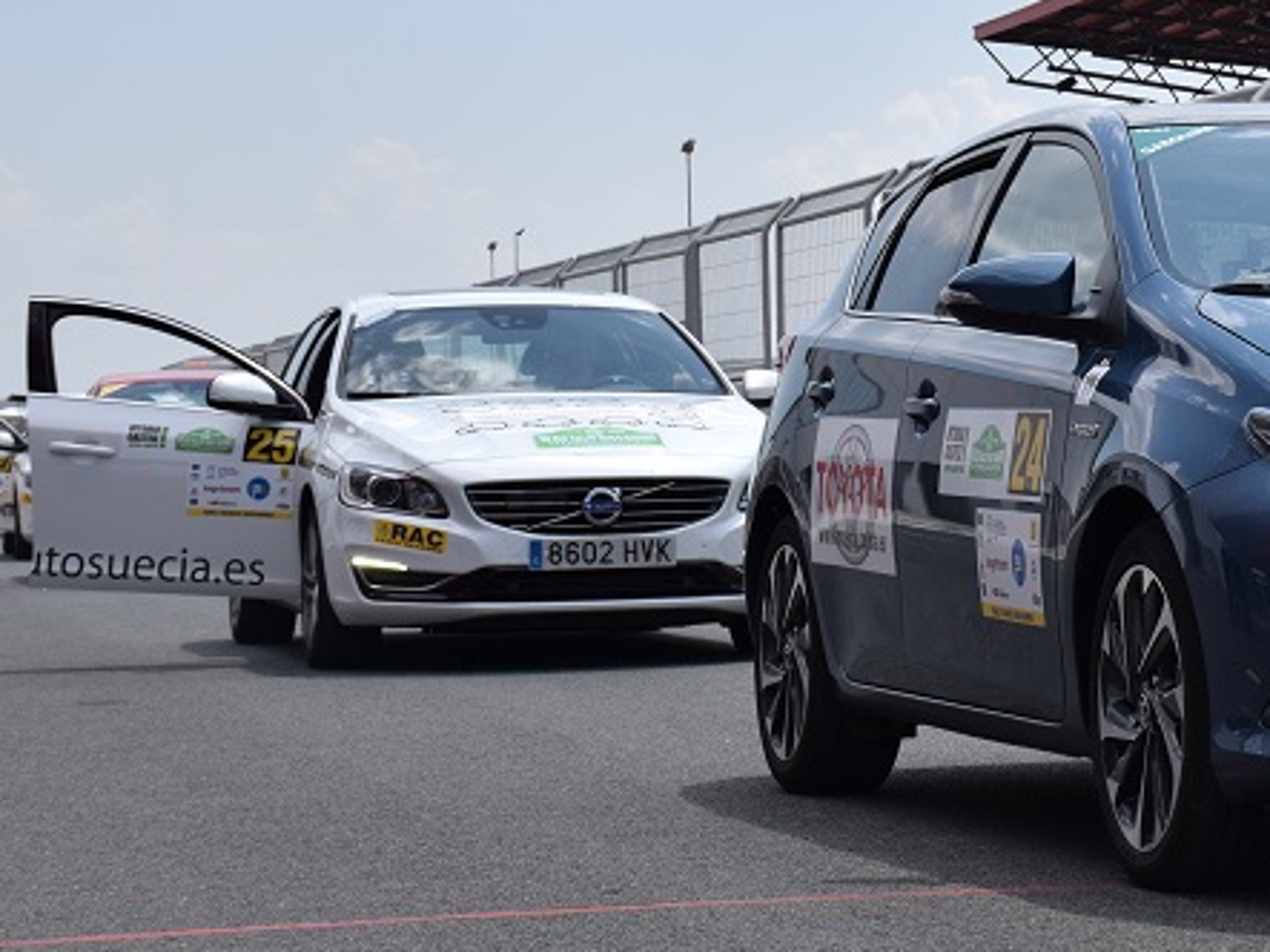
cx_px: 1141
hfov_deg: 15.8
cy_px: 235
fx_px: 4511
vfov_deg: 12.0
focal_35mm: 123
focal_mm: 42
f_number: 11
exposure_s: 1/800
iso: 400
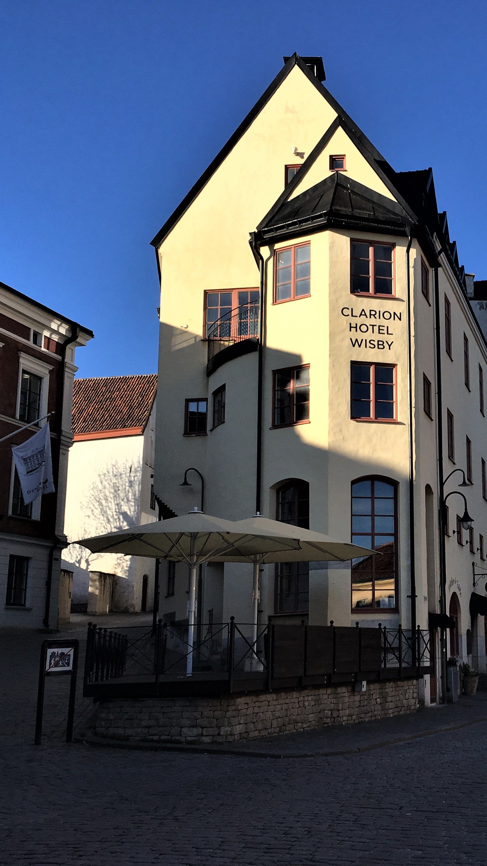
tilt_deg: +14.0
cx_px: 476
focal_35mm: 43
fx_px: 987
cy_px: 430
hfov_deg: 26.4
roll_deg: +1.0
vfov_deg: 47.4
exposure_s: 1/1241
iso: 25
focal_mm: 4.15
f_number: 2.2
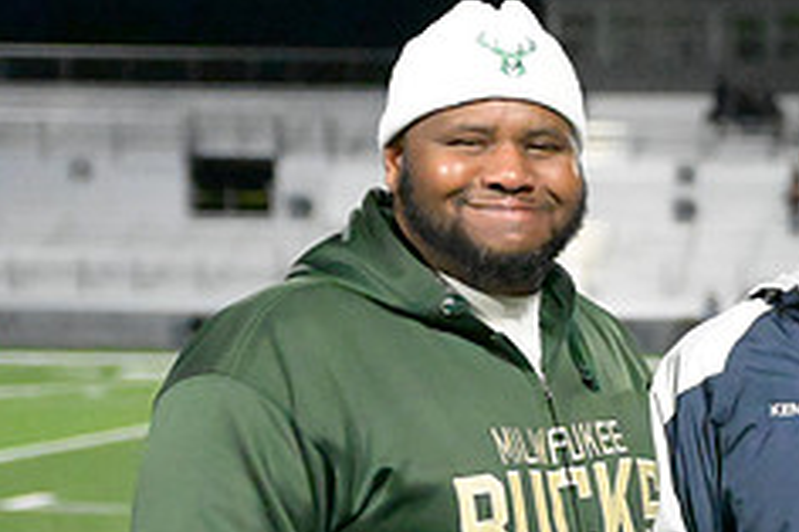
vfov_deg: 11.0
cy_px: 512
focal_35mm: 123
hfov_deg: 16.2
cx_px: 860
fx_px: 2728
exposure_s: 1/8000
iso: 51200
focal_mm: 50
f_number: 2.8
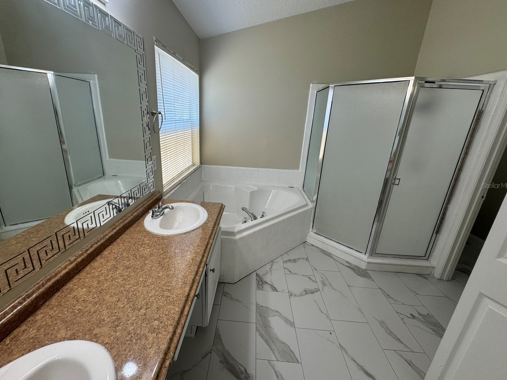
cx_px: 243
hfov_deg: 98.1
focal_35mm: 15
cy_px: 185
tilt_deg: -18.2
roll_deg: -2.5
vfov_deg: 81.7
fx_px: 220
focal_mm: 2.22
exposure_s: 1/120
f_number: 2.2
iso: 80
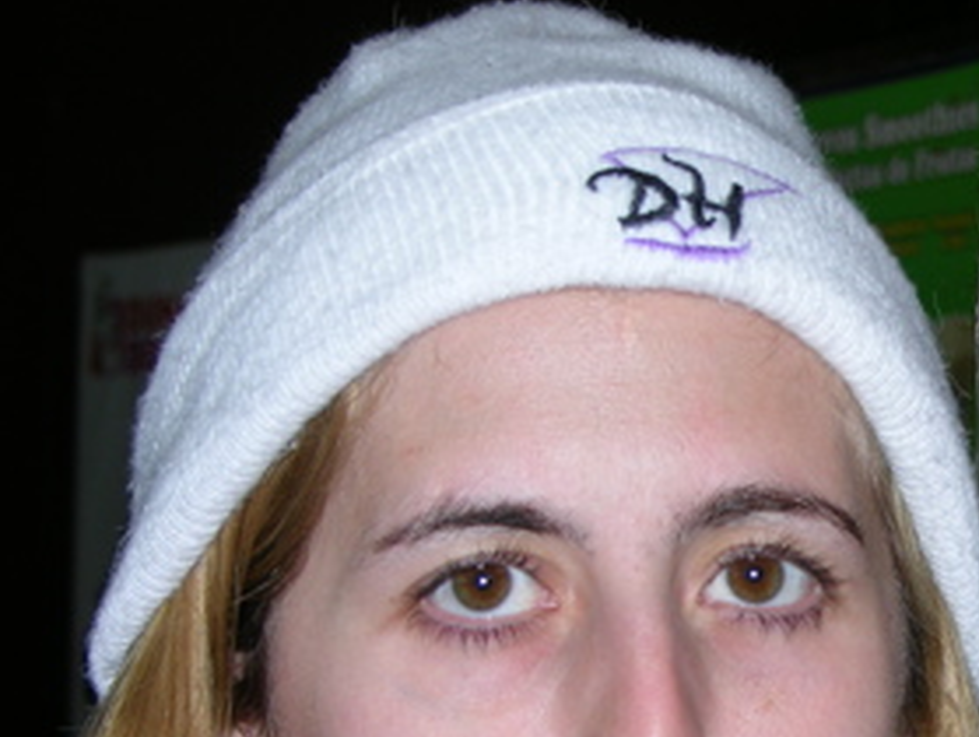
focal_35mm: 142
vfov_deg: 10.4
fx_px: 4021
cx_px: 1053
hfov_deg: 13.6
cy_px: 748
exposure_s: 1/120
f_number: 3.2
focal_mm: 15.7
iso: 50
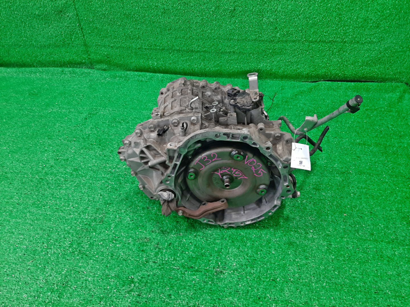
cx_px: 205
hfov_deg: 67.3
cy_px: 154
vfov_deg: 53.1
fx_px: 308
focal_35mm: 26
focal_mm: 3.93
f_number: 1.7
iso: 87
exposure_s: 1/50
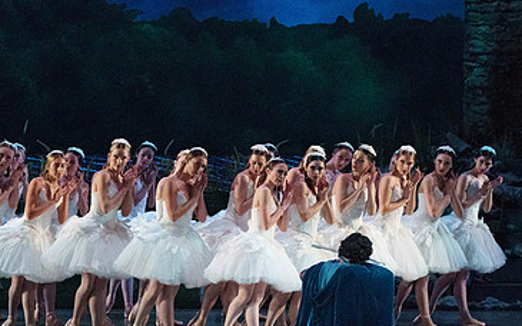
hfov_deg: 6.0
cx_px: 245
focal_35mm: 351
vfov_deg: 3.7
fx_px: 4993
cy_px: 184
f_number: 5.6
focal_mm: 206
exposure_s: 1/250
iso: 8000
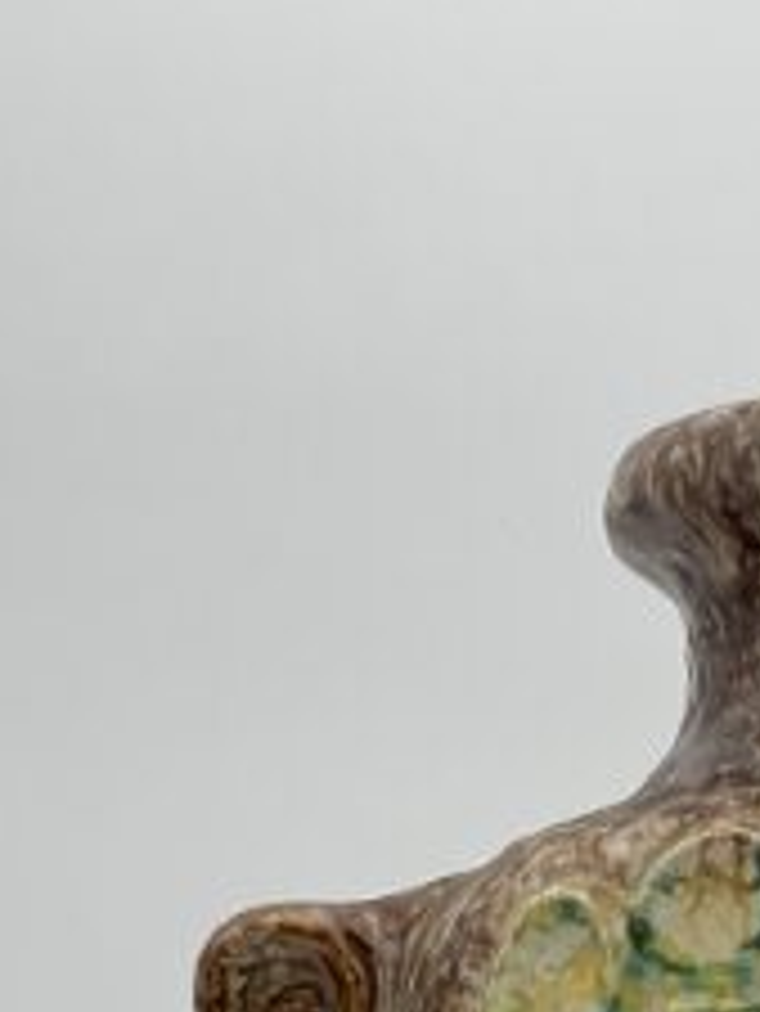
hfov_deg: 13.8
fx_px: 3012
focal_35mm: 103
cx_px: 1021
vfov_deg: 17.6
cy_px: 1381
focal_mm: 3
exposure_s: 1/439
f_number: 1.8
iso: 16
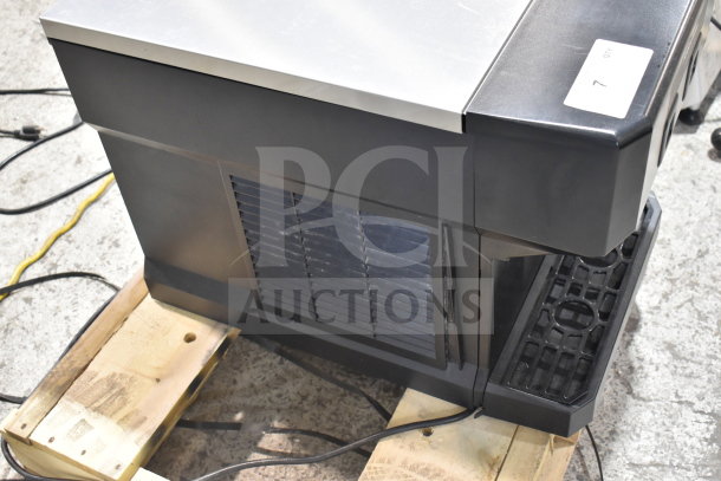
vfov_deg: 29.9
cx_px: 360
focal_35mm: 45
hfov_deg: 43.6
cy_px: 240
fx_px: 901
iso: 1400
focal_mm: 30
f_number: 4.2
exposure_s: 1/50
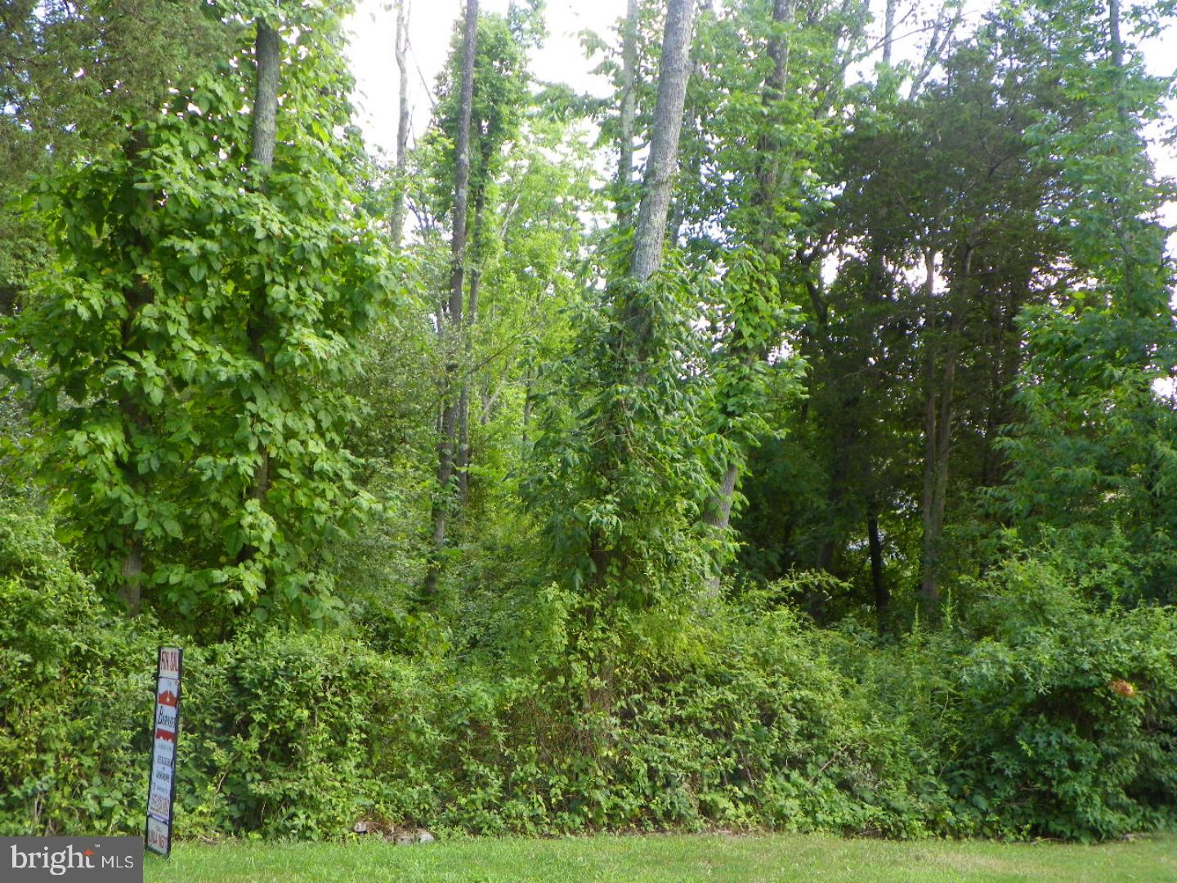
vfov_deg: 30.3
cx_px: 588
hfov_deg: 39.7
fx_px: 1632
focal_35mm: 48
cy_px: 442
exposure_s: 1/60
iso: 64
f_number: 3.2
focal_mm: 8.5
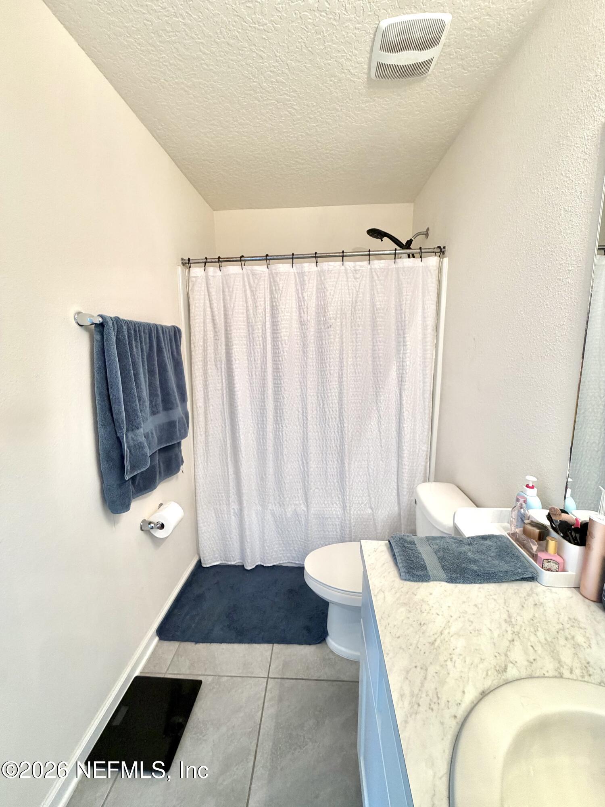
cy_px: 404
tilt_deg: -8.3
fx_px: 326
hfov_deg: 85.7
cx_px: 302
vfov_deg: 102.1
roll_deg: +1.2
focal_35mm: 14
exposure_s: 1/60
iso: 200
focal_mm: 2.22
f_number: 2.2
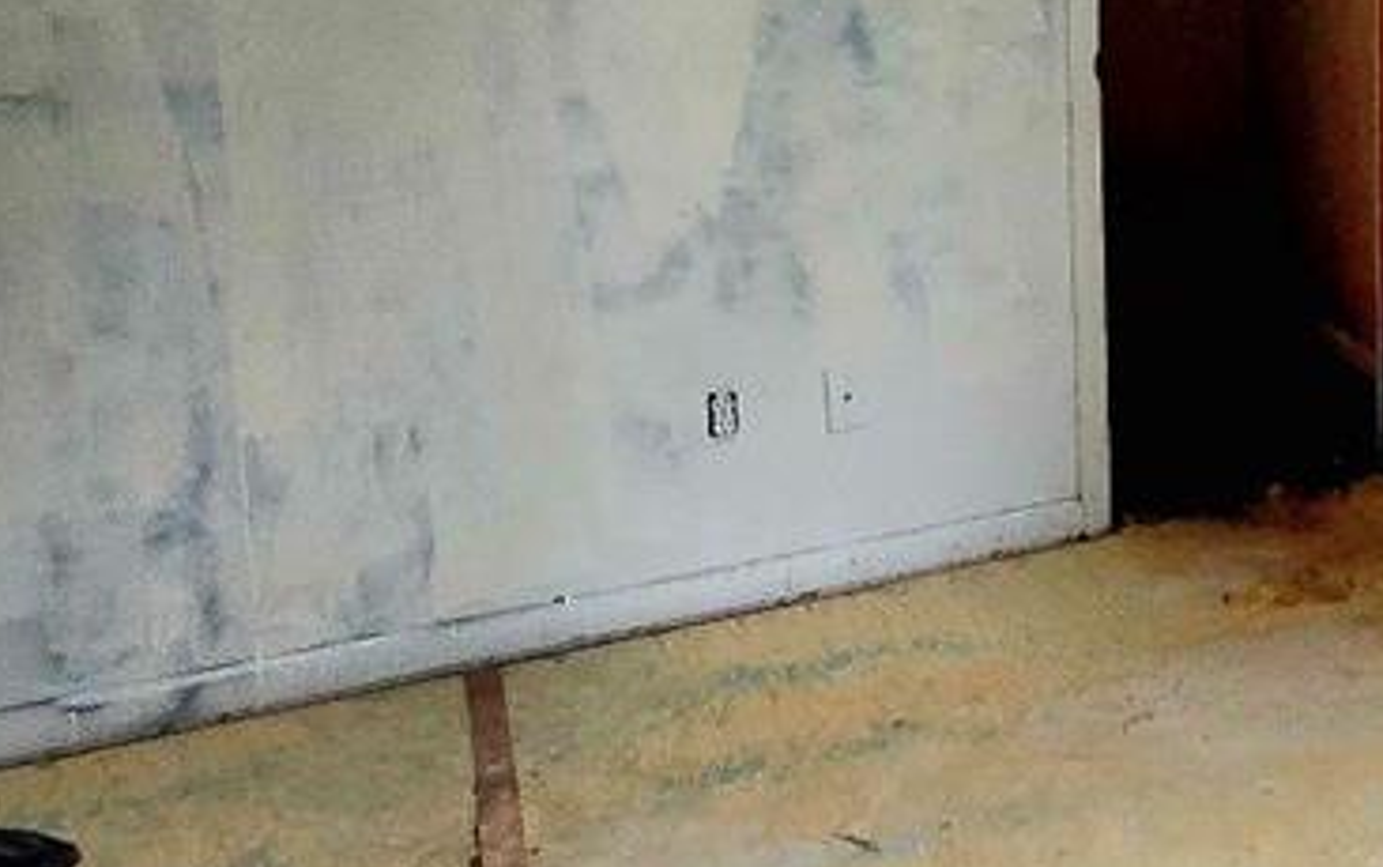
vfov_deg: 27.1
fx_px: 1697
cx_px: 1613
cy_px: 11
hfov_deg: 35.8
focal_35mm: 45
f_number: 2.2
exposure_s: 1/60.2
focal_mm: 2.2
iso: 160
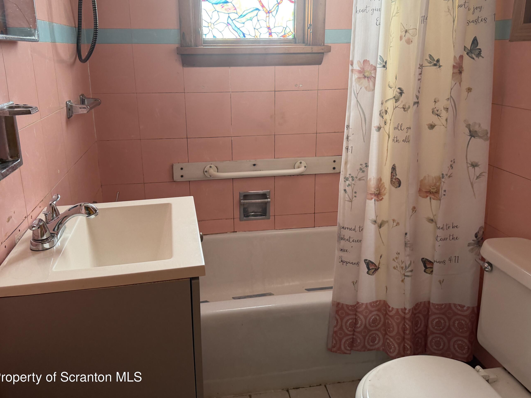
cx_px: 259
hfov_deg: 63.4
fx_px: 430
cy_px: 166
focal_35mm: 28
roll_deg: +2.8
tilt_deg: -15.5
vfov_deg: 49.5
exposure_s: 1/98
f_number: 1.78
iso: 200
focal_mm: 6.76
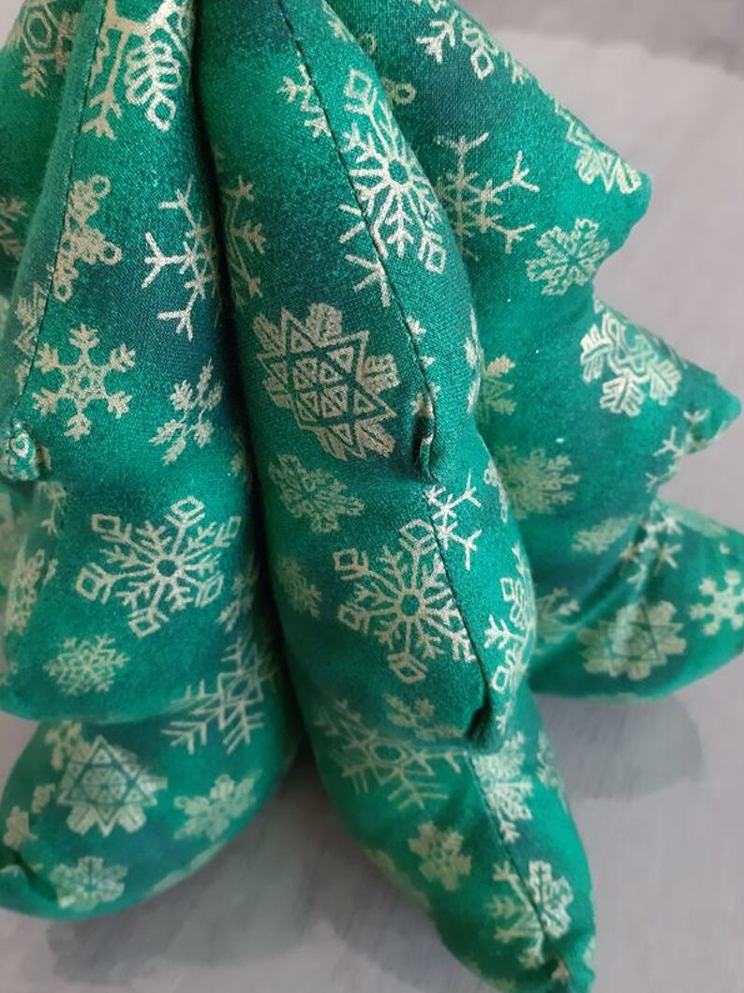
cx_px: 319
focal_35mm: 34
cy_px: 412
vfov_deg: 53.7
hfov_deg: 41.7
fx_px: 975
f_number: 1.7
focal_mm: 3.93
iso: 250
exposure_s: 1/50
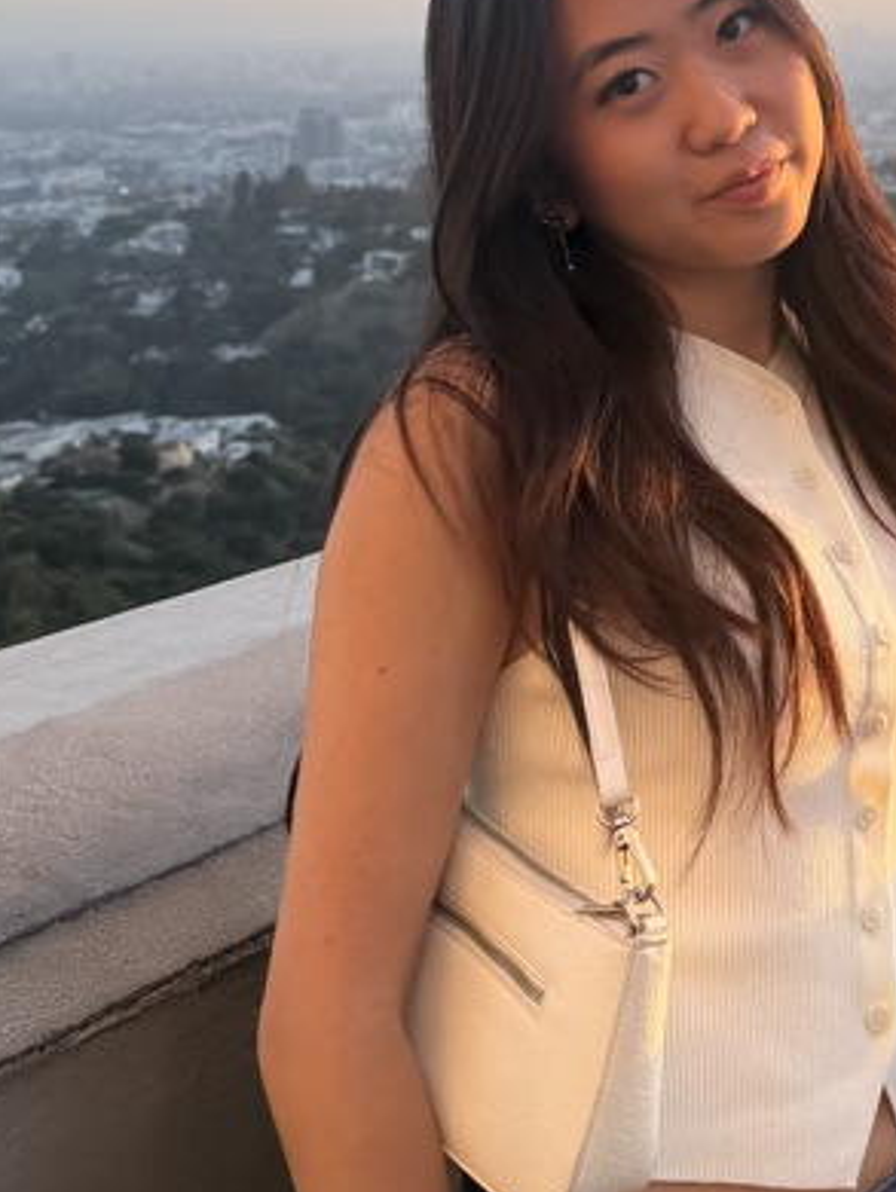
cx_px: 862
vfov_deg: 29.2
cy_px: 76
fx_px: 2172
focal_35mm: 63
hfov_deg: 22.5
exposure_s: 1/831
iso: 80
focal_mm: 6.76
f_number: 1.78
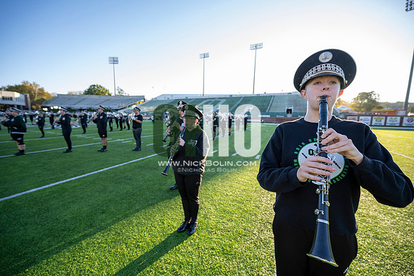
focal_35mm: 14
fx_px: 161
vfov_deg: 81.2
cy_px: 138
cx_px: 207
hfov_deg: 104.2
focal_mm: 14
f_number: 4
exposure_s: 1/500
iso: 500
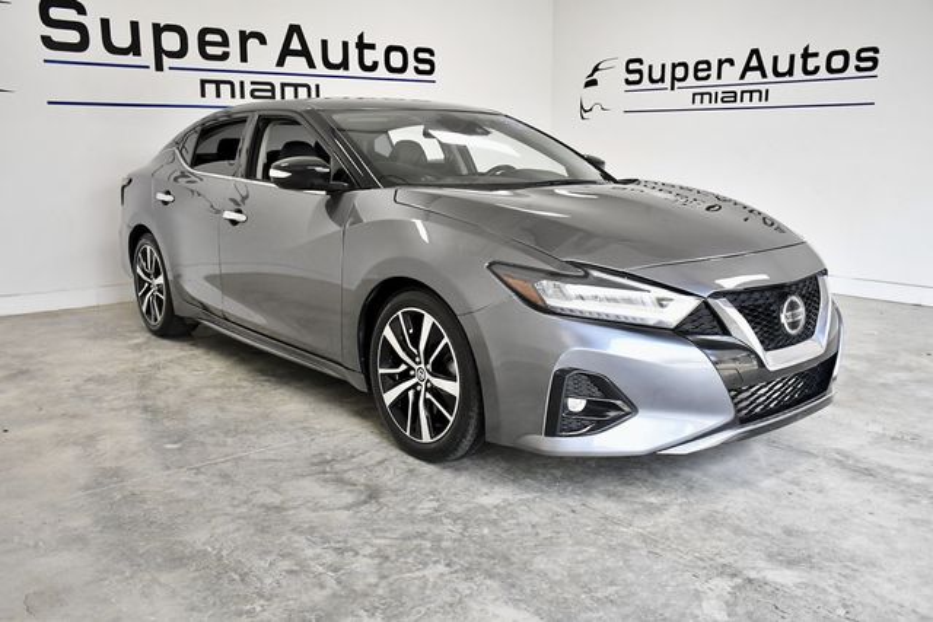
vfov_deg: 40.0
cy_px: 311
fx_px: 855
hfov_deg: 57.2
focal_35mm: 33
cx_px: 466
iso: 2500
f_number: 4.5
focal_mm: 22
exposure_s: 1/1000
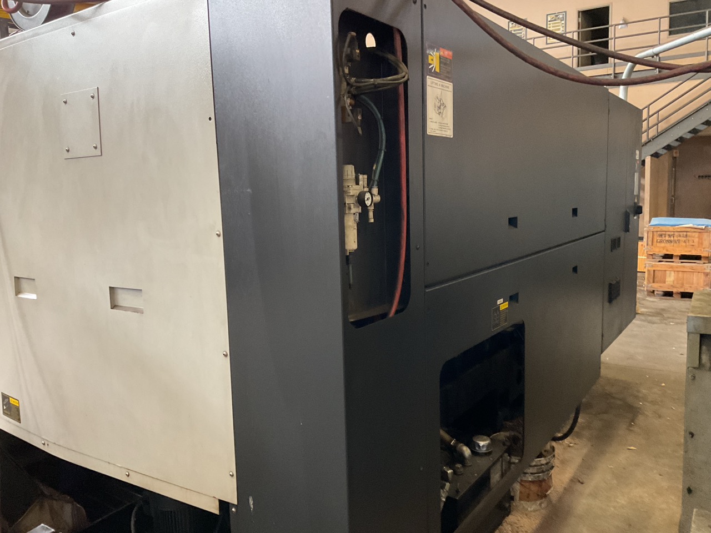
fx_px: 596
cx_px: 356
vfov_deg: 48.2
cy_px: 266
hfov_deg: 61.7
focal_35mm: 29
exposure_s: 1/60
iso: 250
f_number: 1.8
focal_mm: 3
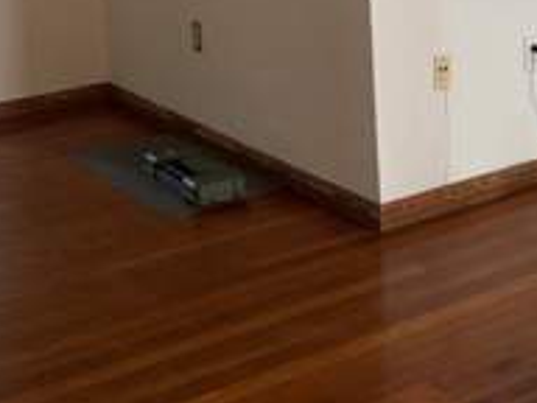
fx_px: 931
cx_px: 157
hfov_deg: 31.8
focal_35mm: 60
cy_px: -98
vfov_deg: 22.3
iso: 200
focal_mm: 6.76
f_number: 1.78
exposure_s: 1/95
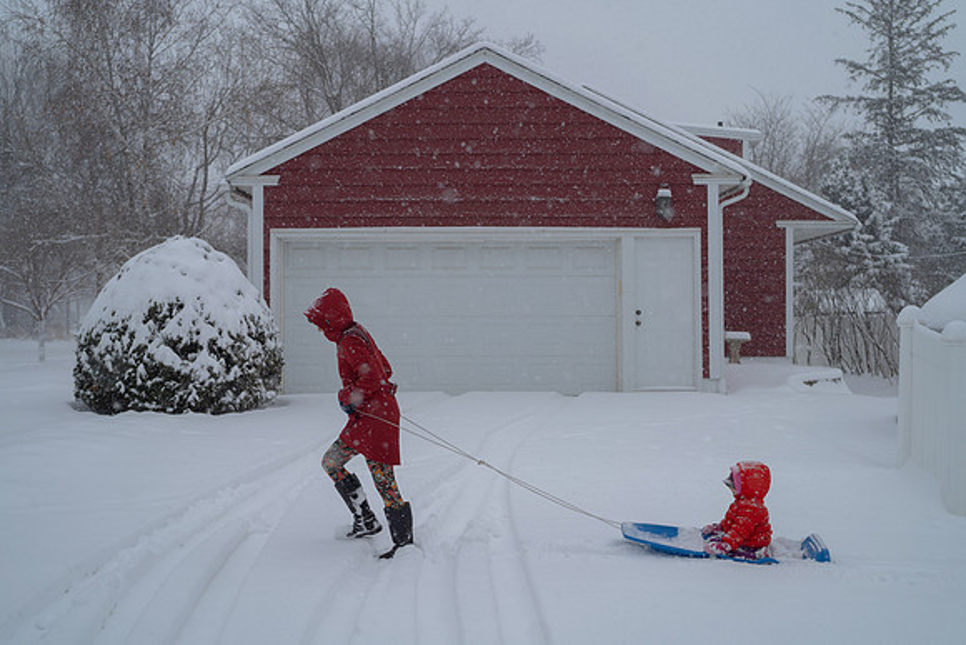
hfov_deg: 46.9
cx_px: 471
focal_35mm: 42
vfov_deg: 32.3
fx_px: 1114
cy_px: 320
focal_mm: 40
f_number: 3.5
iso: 200
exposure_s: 1/1000
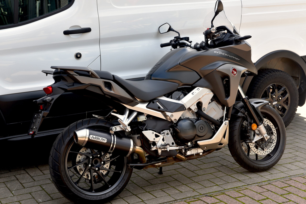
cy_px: 102
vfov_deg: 21.9
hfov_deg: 32.4
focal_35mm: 62
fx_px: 527
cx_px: 153
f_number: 6.3
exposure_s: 1/160
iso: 200
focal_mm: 62
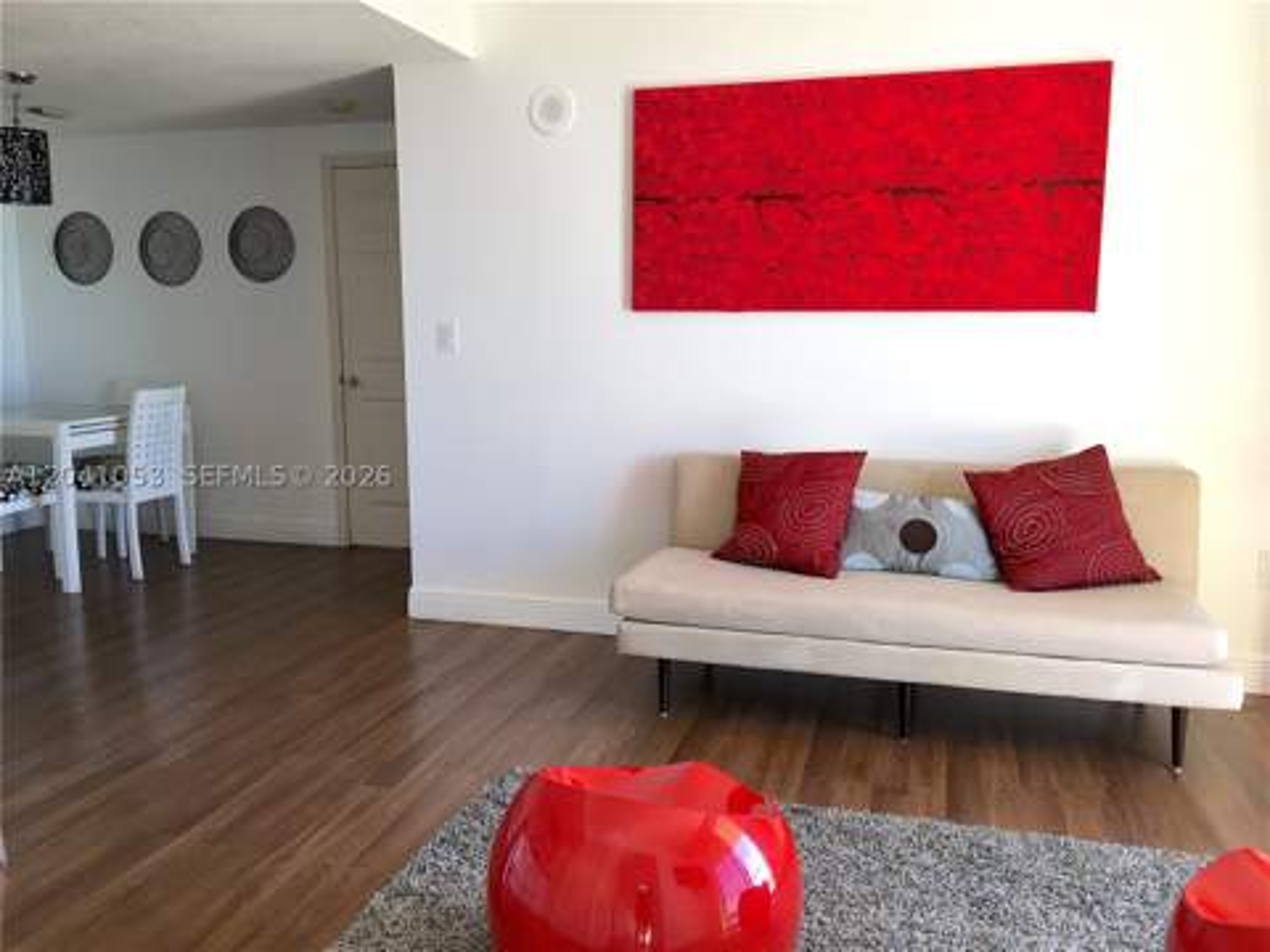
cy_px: 476
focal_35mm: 29
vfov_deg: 48.2
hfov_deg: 61.7
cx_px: 635
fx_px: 1064
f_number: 2.2
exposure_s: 1/60
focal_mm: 4.15
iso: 32
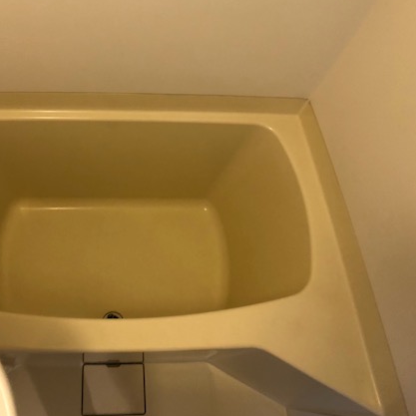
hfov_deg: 43.0
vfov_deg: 43.8
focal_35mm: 38
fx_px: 517
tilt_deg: -63.2
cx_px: 128
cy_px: 197
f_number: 1.8
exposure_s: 1/17
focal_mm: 3.99
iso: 80
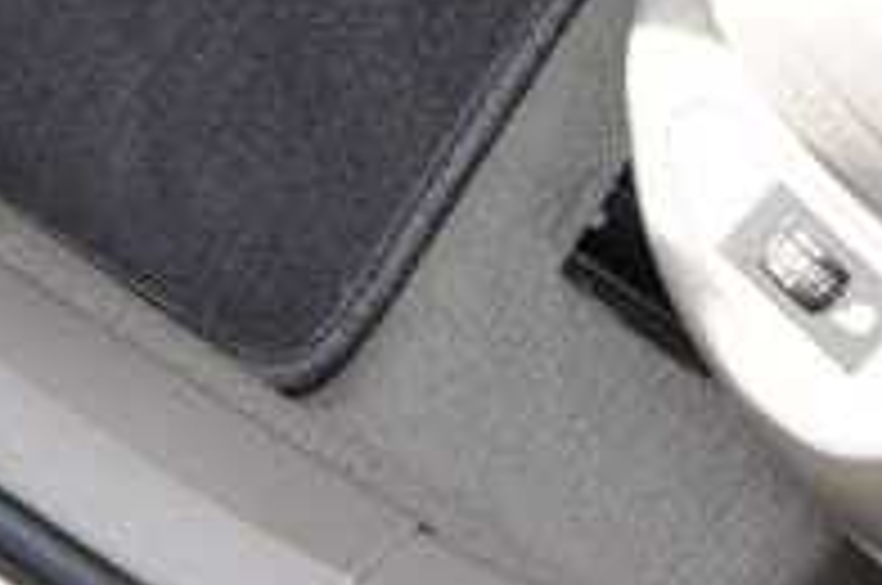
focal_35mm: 135
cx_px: -50
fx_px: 3302
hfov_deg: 14.9
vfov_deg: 9.5
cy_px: -585
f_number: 5.6
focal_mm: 22
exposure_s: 1/50
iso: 100
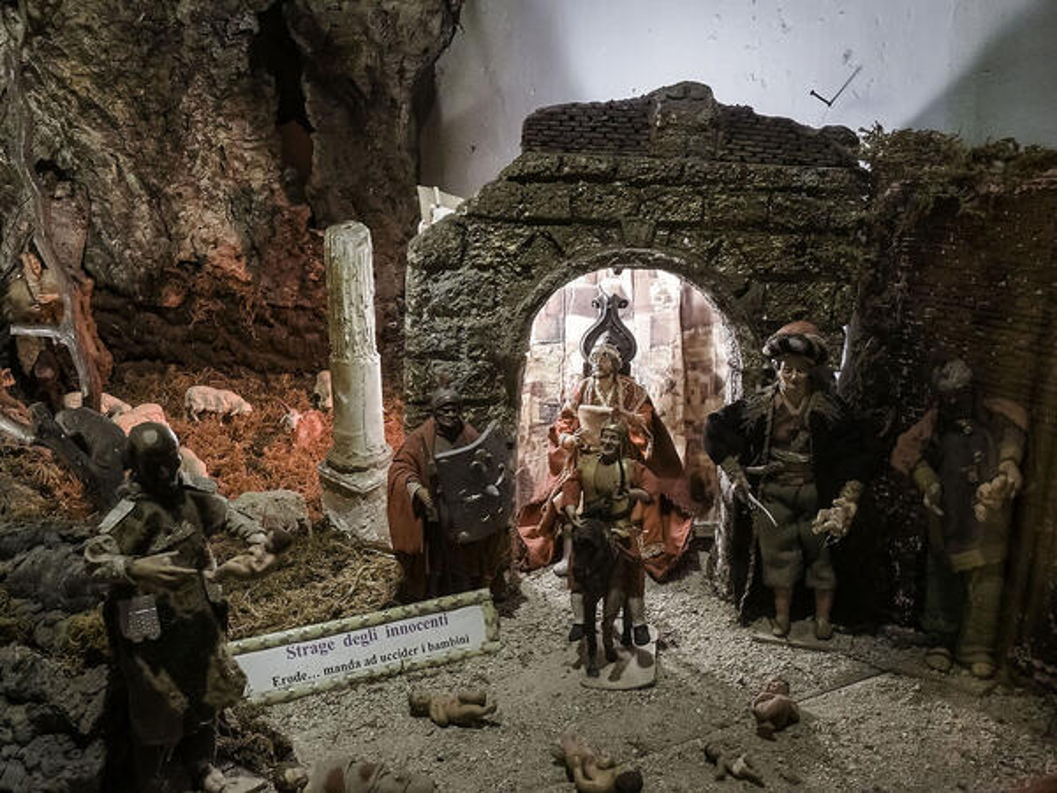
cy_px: 396
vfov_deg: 39.7
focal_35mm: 36
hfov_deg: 51.4
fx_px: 1099
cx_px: 528
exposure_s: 1/15
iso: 6400
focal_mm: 18
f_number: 5.6
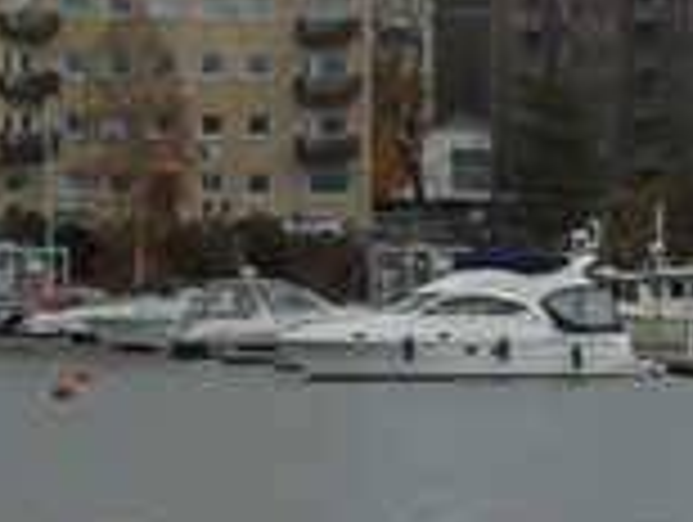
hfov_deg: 6.9
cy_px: 421
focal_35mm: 281
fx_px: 5634
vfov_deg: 5.3
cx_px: 1274
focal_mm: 11
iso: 80
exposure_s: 1/125
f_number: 4.5
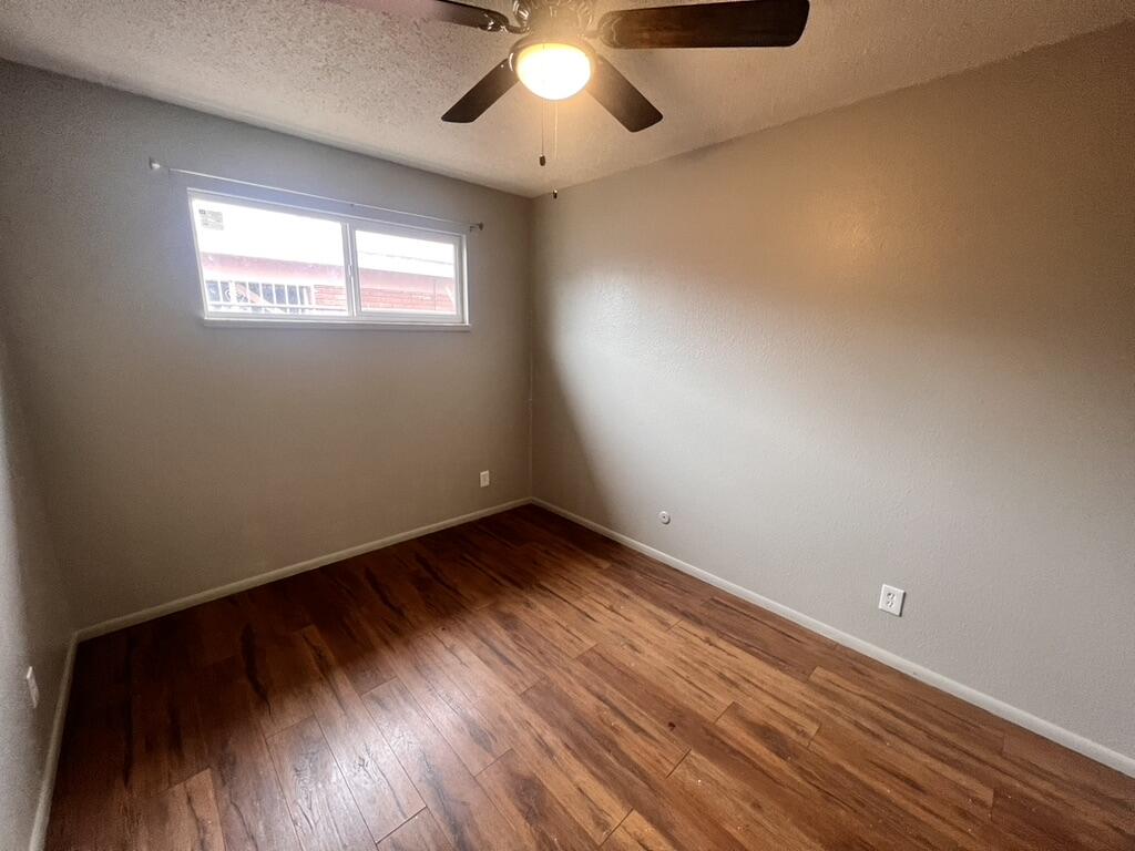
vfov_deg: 89.9
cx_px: 568
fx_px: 426
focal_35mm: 13
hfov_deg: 106.2
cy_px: 426
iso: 200
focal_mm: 1.57
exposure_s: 1/60
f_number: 1.8
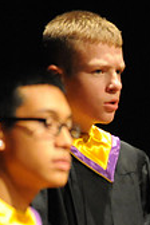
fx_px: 6468
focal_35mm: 1035
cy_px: 224
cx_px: 383
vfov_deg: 2.0
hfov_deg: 1.3
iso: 3200
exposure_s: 1/100
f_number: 2.8
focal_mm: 200
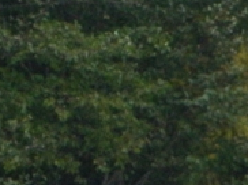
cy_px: 254
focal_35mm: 2311
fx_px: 16535
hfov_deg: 0.9
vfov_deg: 0.6
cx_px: 116
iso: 360
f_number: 5.8
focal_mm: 94.5
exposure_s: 1/500
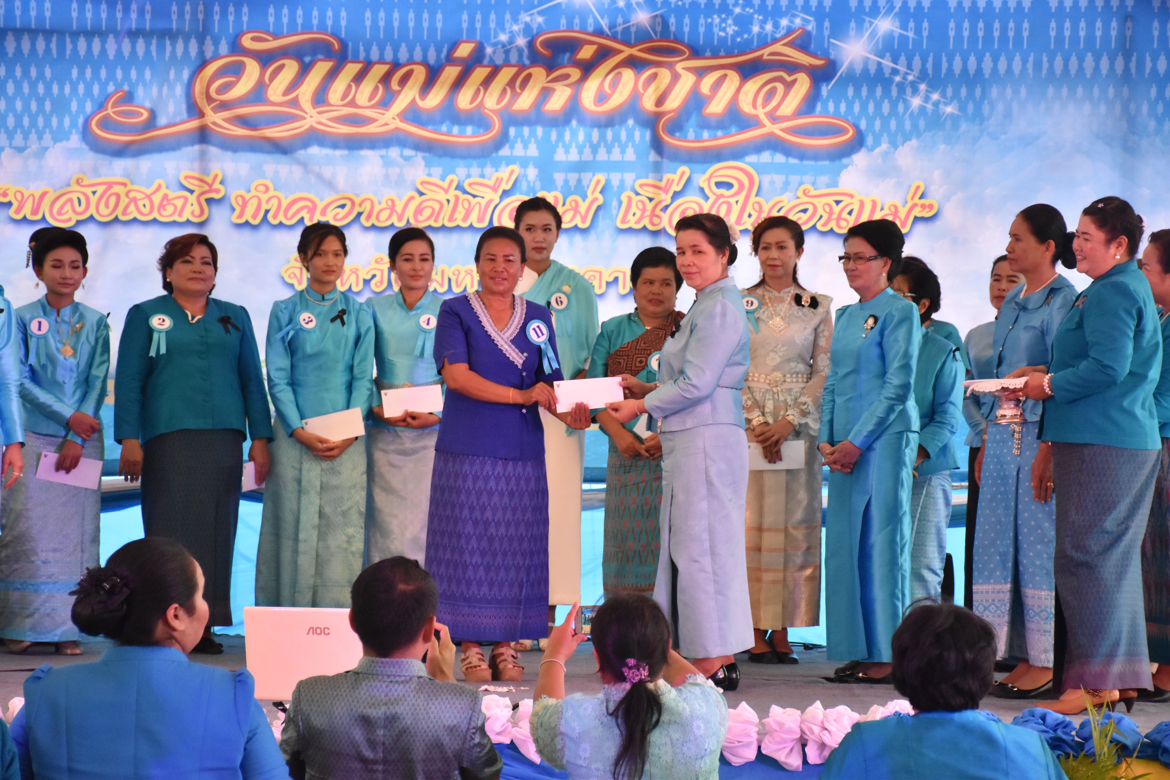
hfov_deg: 17.1
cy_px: 390
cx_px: 585
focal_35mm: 120
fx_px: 3900
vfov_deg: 11.4
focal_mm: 80
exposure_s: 1/640
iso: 2000
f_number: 5.3
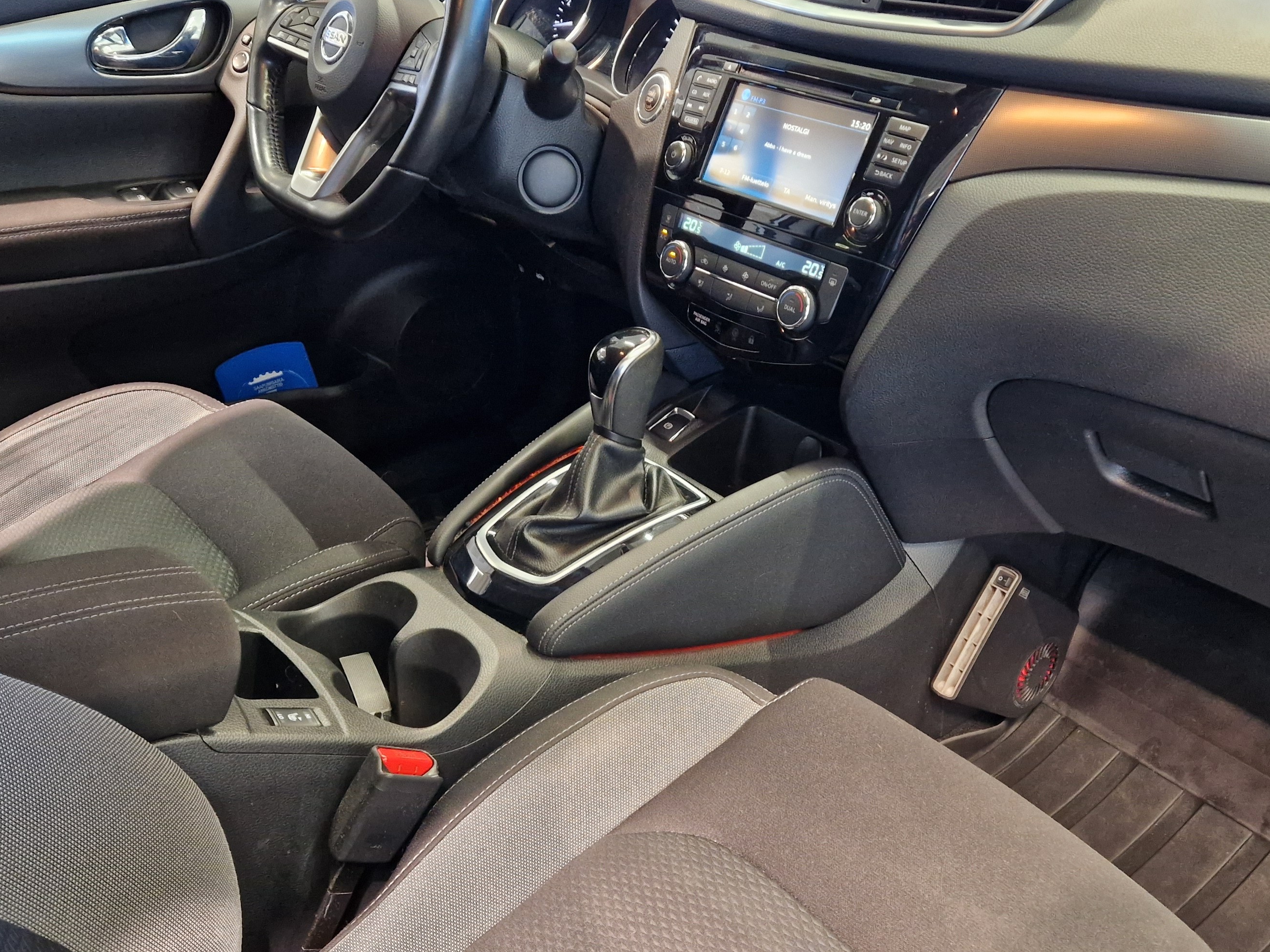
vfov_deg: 40.7
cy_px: 483
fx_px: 1284
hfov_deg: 52.6
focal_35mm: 35
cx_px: 645
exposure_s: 1/100
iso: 500
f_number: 1.8
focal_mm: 5.4
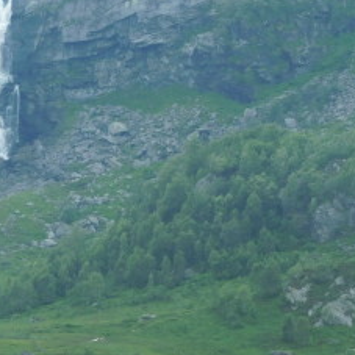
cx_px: -156
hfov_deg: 5.5
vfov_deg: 5.6
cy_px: 106
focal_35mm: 313
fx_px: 3632
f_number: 4.8
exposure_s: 1/60
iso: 125
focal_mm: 20.3
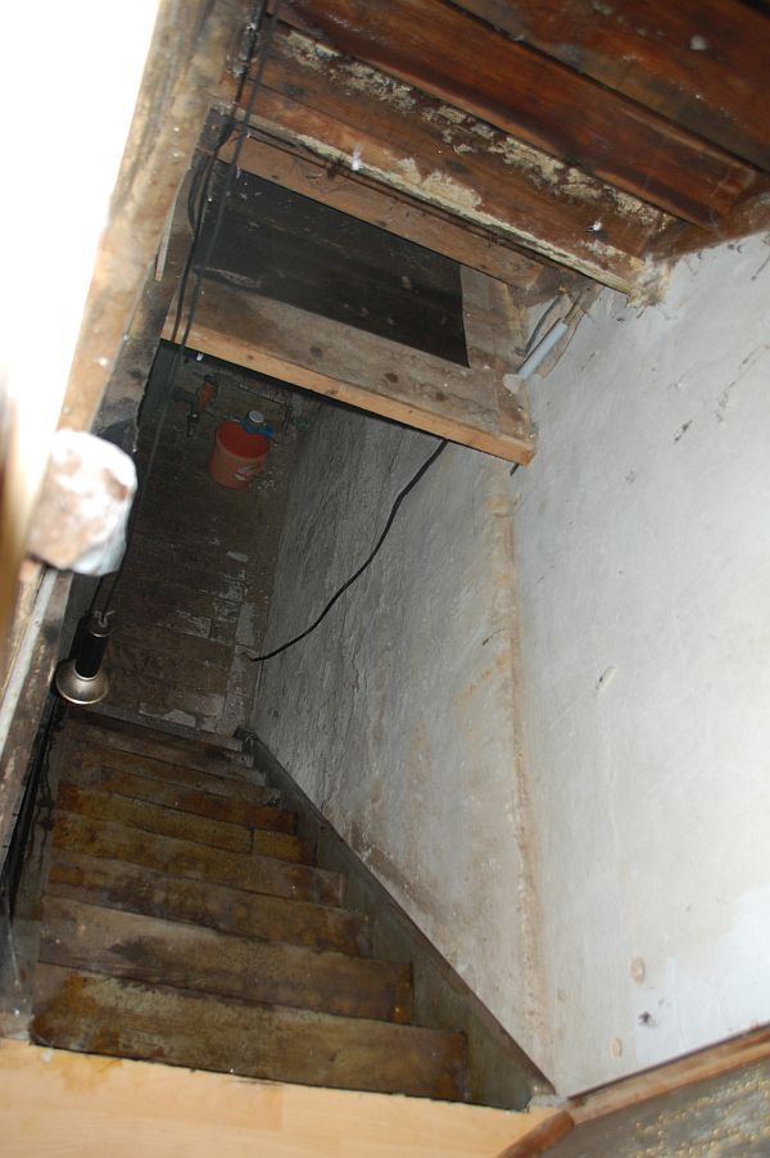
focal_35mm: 27
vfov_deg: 67.4
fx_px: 868
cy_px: 579
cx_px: 385
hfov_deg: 47.9
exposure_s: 1/60
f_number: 3.5
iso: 400
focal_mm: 18
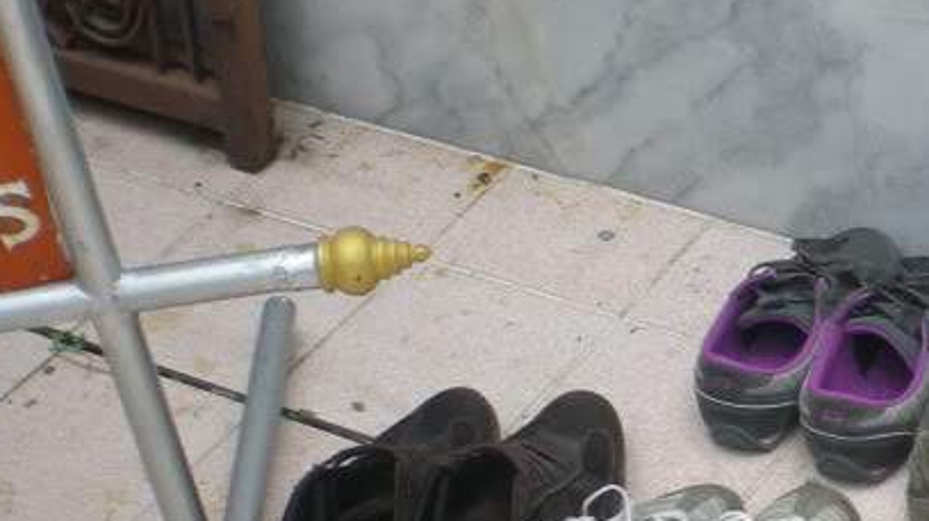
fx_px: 2561
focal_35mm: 104
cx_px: 922
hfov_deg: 20.0
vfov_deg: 11.6
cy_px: 389
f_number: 4.6
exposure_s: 1/200
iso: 50
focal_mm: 6.3
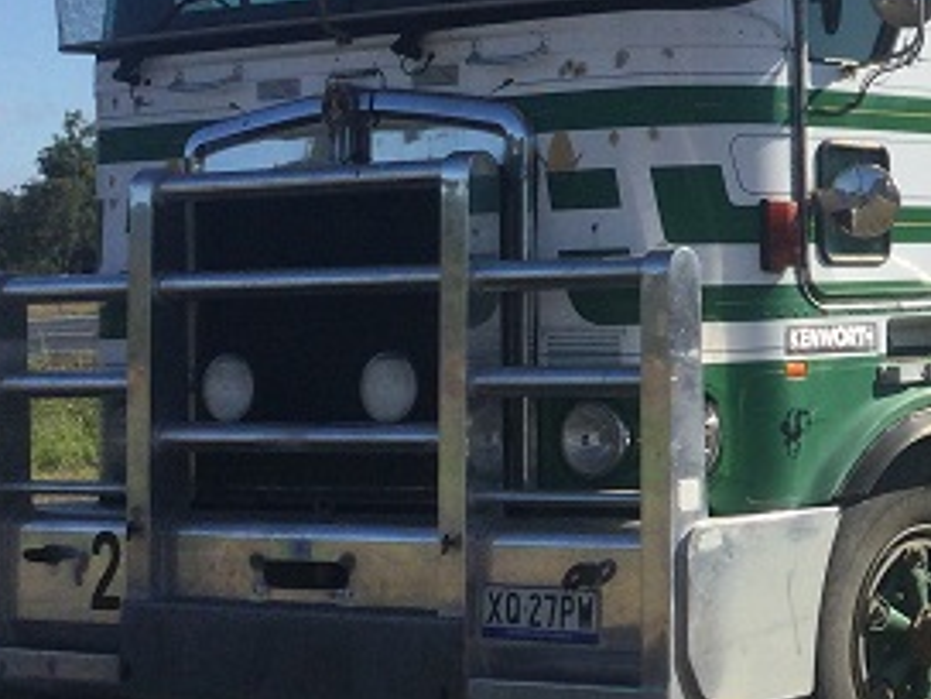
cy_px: 192
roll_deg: -0.8
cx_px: 1294
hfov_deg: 19.1
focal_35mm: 93
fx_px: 2501
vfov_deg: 15.8
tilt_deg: -0.3
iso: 25
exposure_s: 1/1508
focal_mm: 3.3
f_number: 2.4
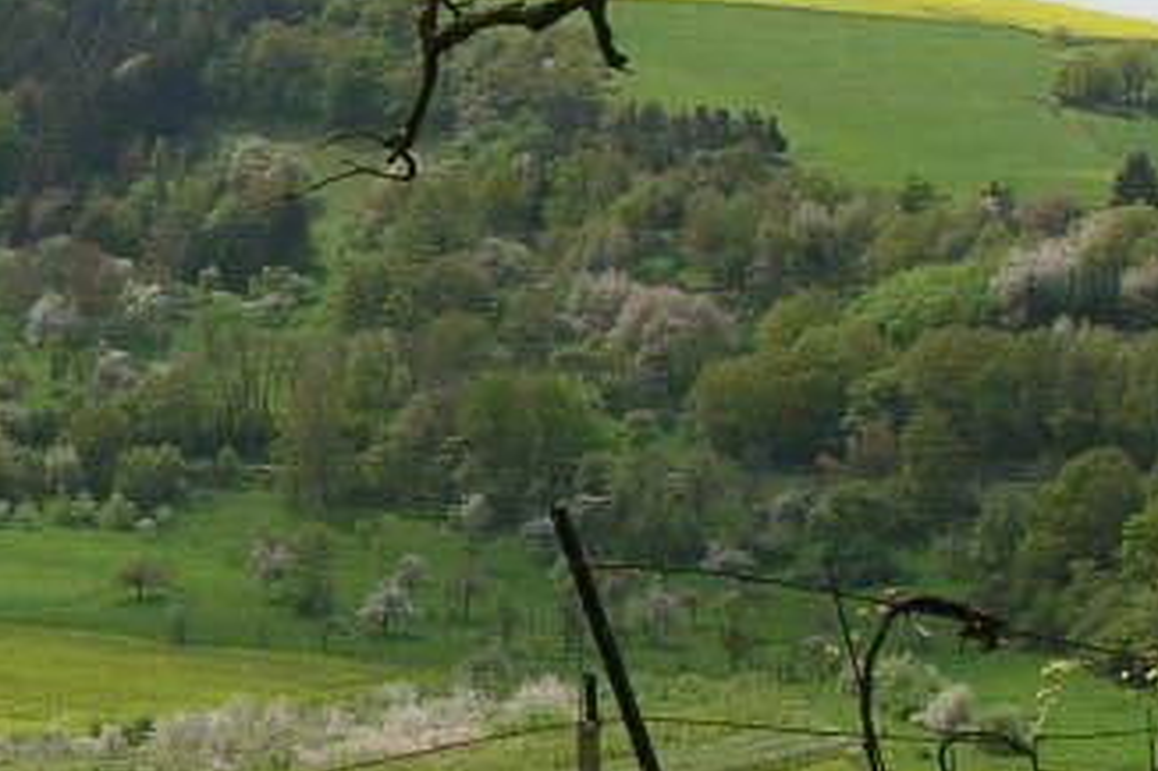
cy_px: 352
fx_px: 3890
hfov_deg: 16.2
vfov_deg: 11.3
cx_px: -242
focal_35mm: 121
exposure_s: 1/595
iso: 50
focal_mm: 6.2
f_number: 3.8
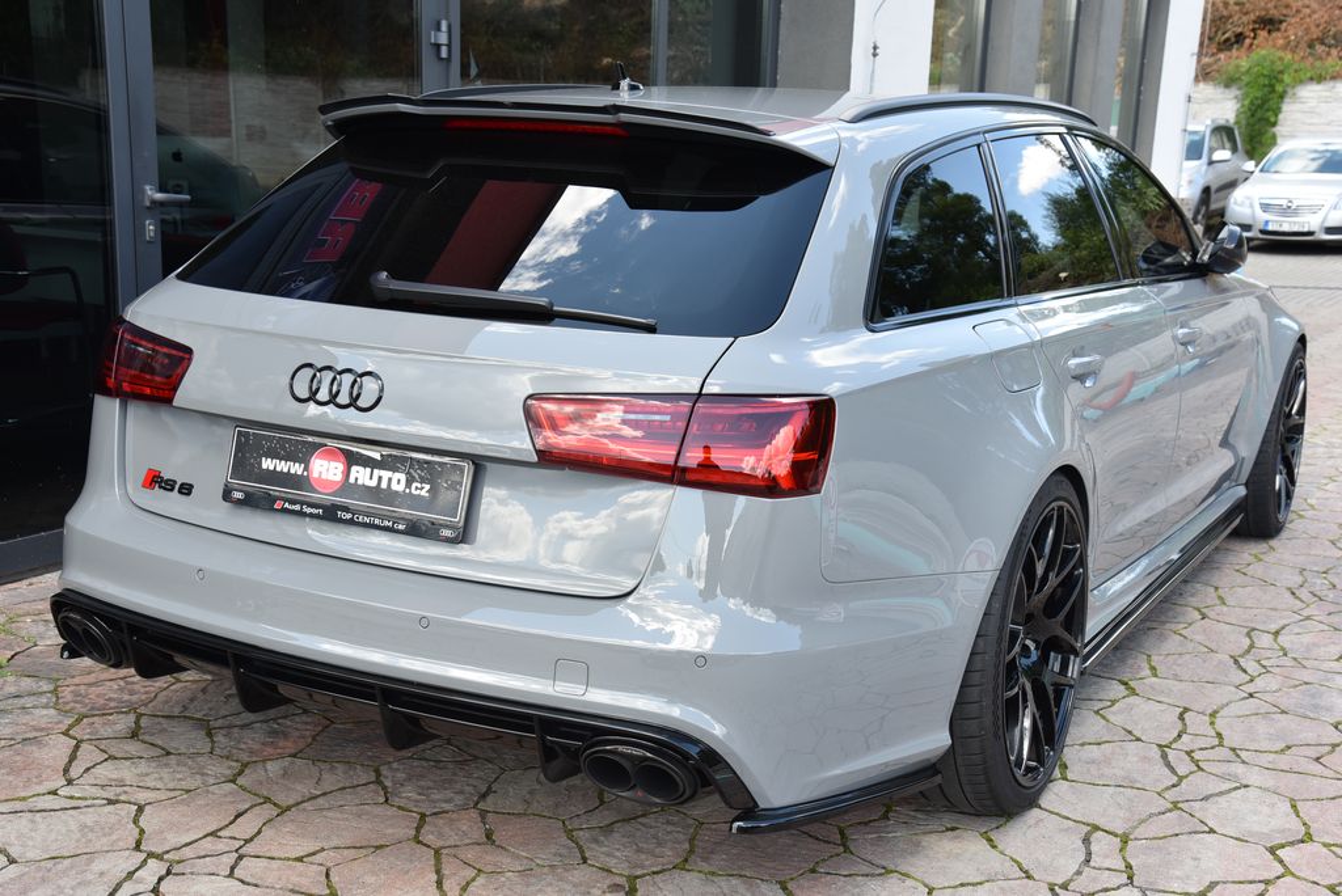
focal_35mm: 44
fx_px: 1641
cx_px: 671
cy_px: 448
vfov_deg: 30.6
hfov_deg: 44.5
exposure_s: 1/200
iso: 500
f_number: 7.1
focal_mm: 44
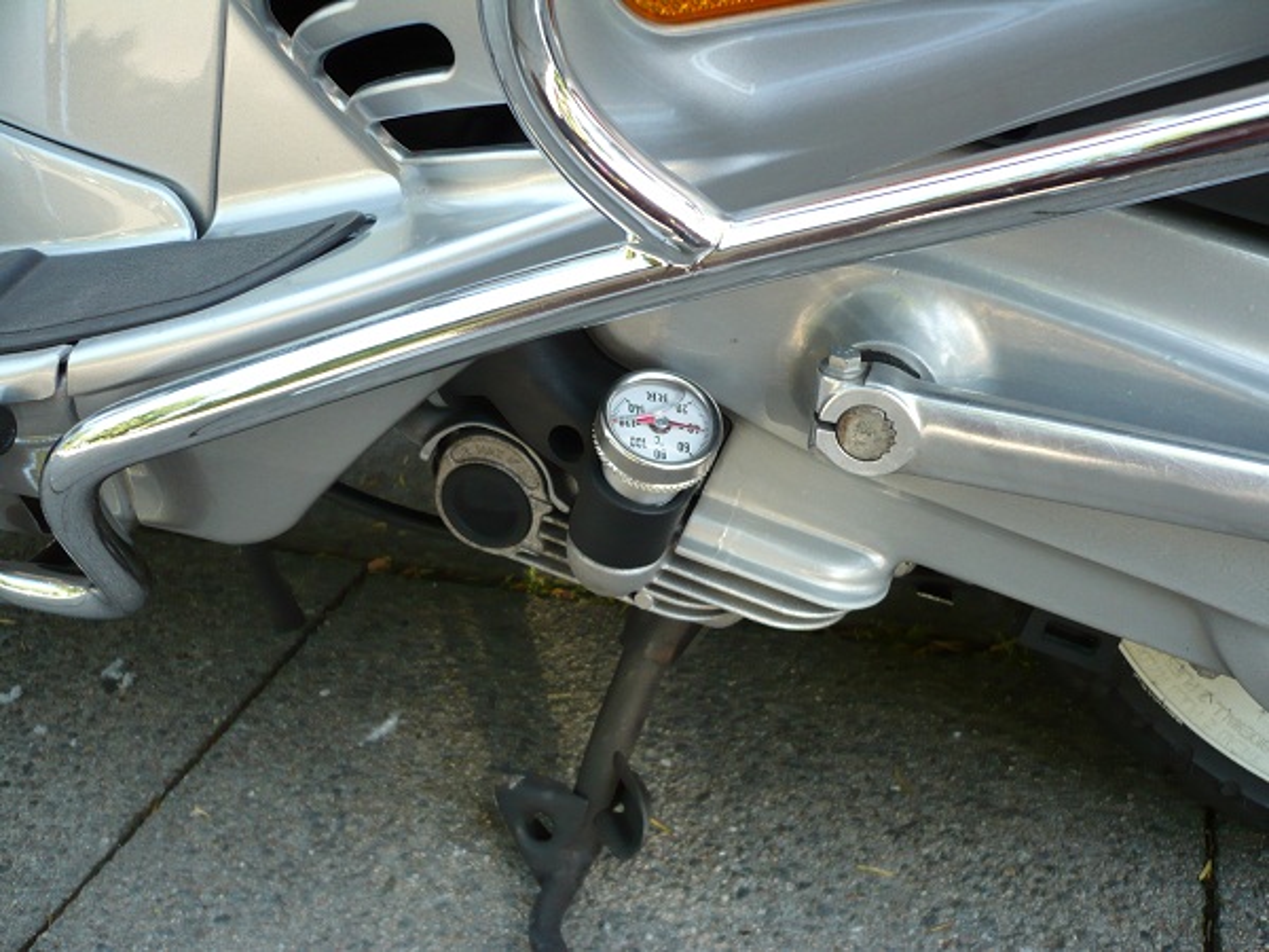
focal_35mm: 35
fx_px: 1283
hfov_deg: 52.6
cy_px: 476
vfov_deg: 40.7
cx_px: 634
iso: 100
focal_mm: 5.8
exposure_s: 1/60
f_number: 2.8
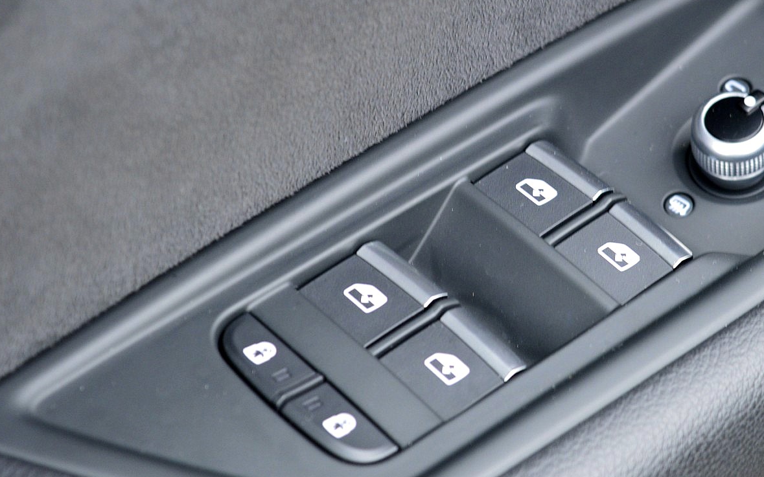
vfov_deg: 11.3
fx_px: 2409
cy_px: 189
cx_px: 510
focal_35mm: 116
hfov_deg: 18.0
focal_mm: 55
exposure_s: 1/40
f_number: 5.6
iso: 800
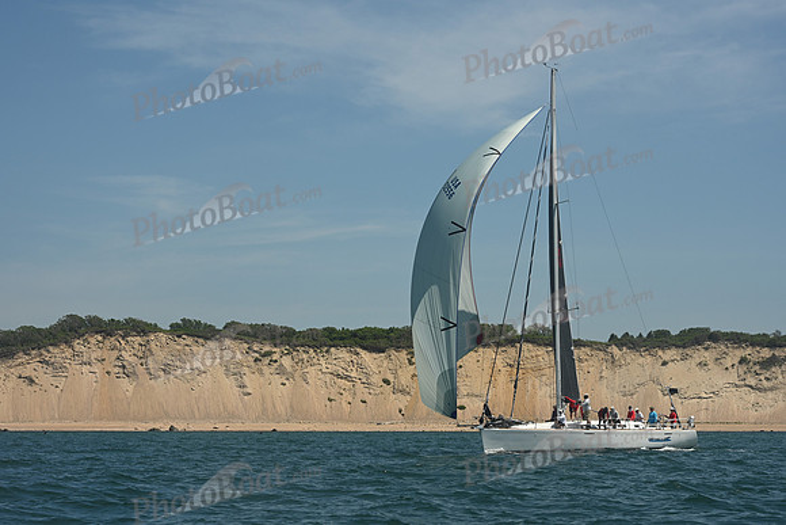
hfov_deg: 21.5
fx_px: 2075
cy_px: 262
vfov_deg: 14.4
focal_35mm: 95
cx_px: 393
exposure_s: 1/1000
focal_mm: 95
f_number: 10
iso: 320
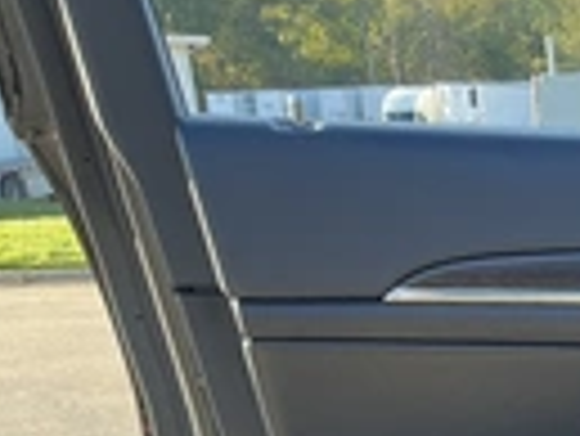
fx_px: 1459
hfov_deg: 20.2
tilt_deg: -16.7
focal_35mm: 87
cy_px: 620
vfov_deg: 15.8
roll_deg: +3.9
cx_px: 791
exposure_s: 1/122
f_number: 1.8
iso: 25
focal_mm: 3
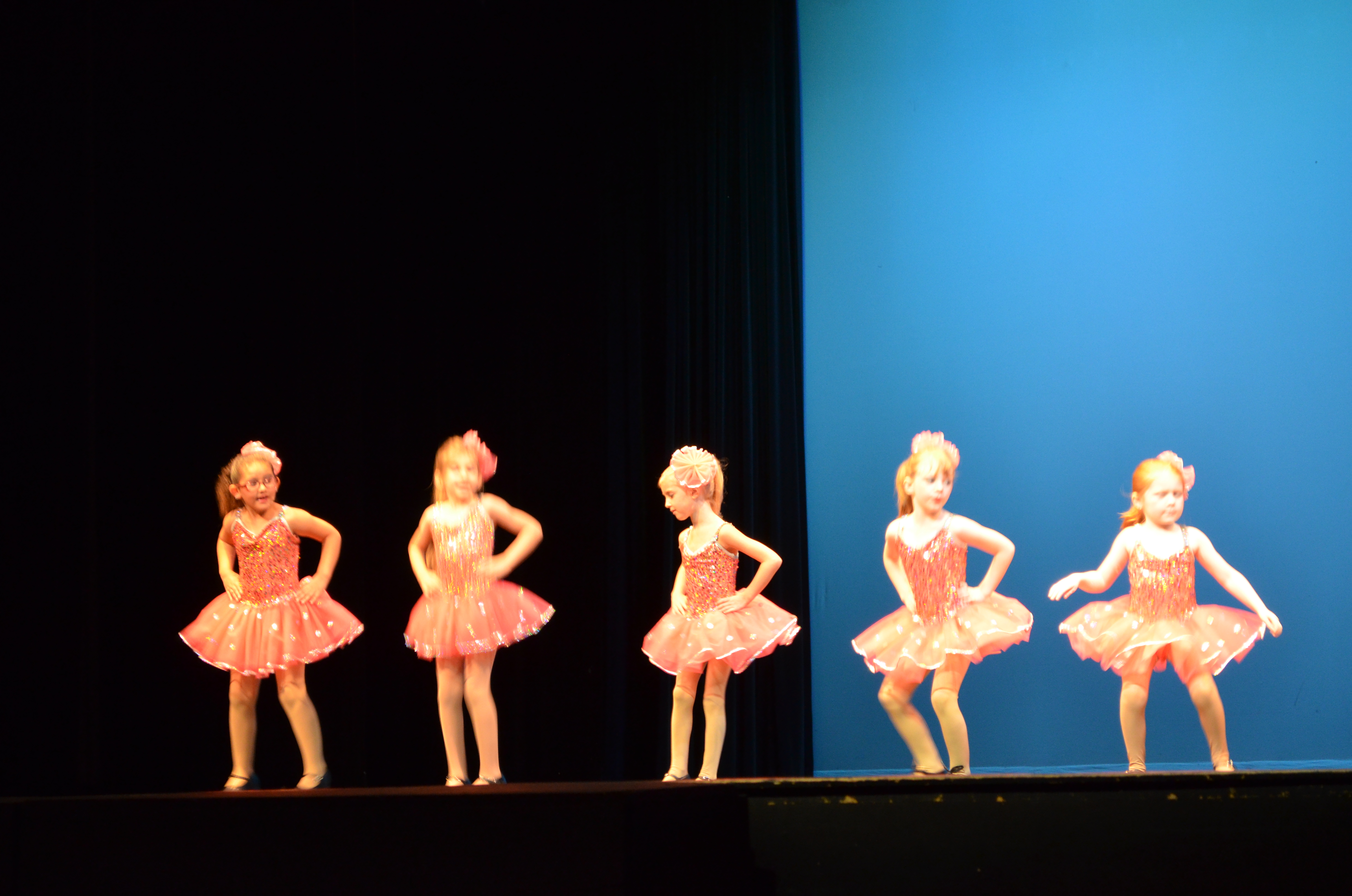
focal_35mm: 82
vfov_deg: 16.5
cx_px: 676
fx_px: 3092
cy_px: 448
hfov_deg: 24.7
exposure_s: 1/30
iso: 1400
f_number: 5.6
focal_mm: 55
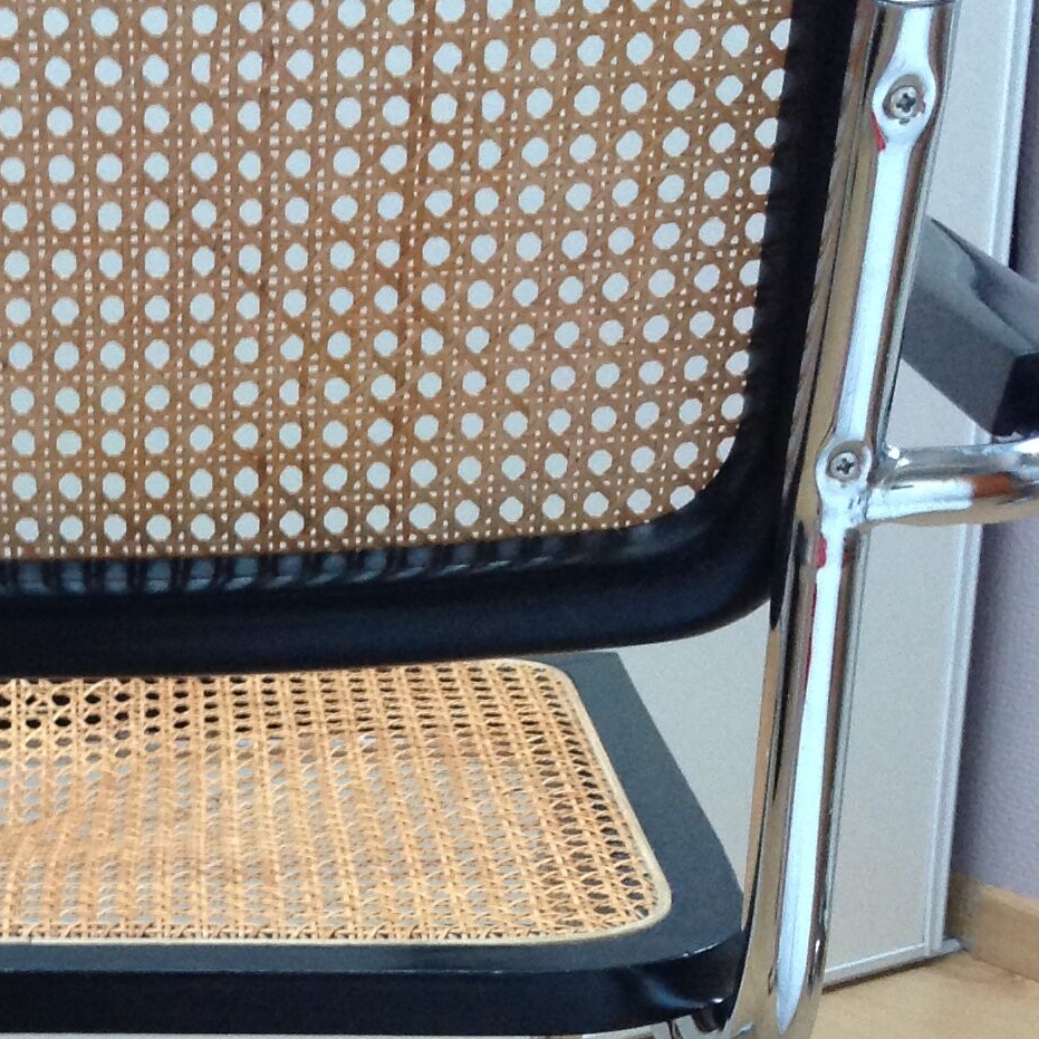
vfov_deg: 19.7
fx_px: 2920
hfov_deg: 19.7
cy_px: 978
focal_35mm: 86
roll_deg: +2.9
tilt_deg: -21.3
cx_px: 48
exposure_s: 1/15
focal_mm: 4.28
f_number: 2.4
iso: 160
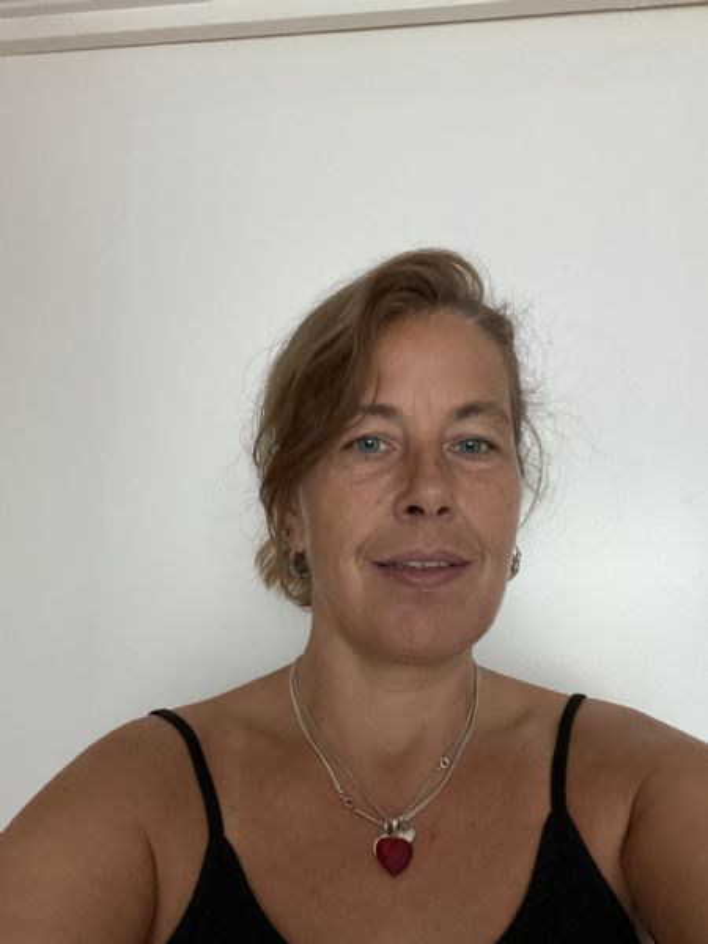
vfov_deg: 60.0
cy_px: 472
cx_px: 354
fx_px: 818
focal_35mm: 30
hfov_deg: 46.8
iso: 640
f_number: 2.2
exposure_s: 1/30
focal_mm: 2.71
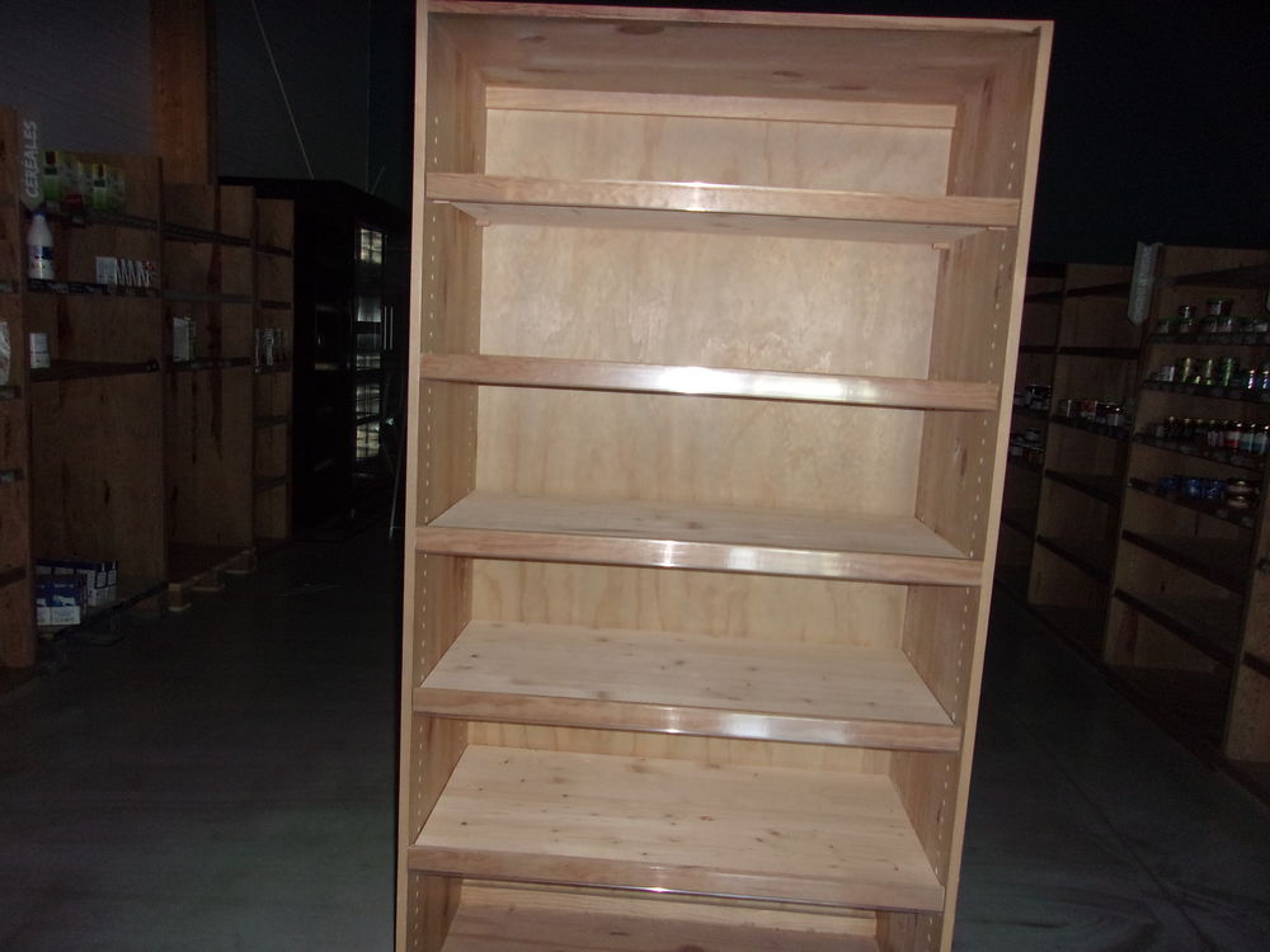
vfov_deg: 51.4
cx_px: 635
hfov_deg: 65.3
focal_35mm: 27
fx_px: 991
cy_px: 476
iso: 200
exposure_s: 1/34
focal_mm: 4.9
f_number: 3
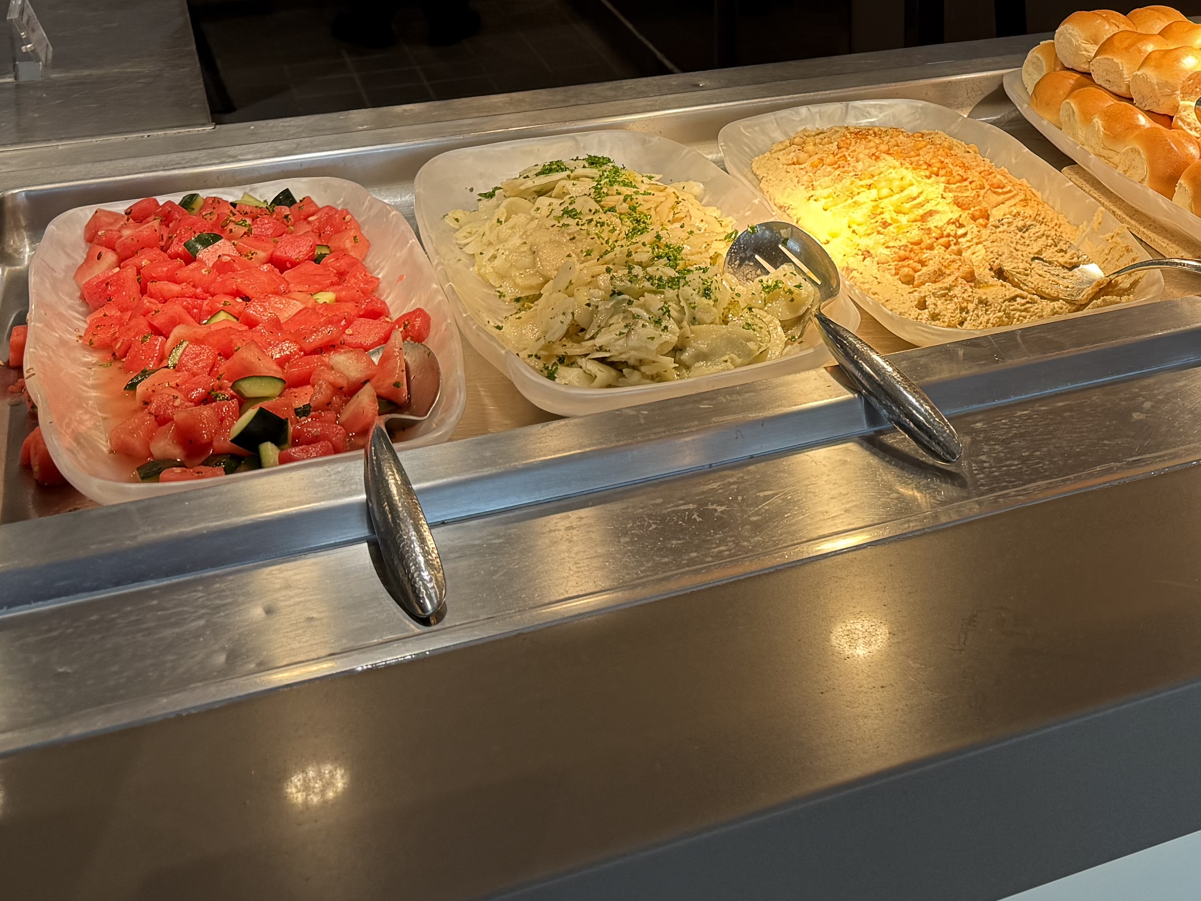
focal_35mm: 53
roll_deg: -2.1
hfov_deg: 33.9
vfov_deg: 25.8
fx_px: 1839
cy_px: -52
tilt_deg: -10.4
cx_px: 1117
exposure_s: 1/122
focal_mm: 6.76
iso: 100
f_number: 1.78
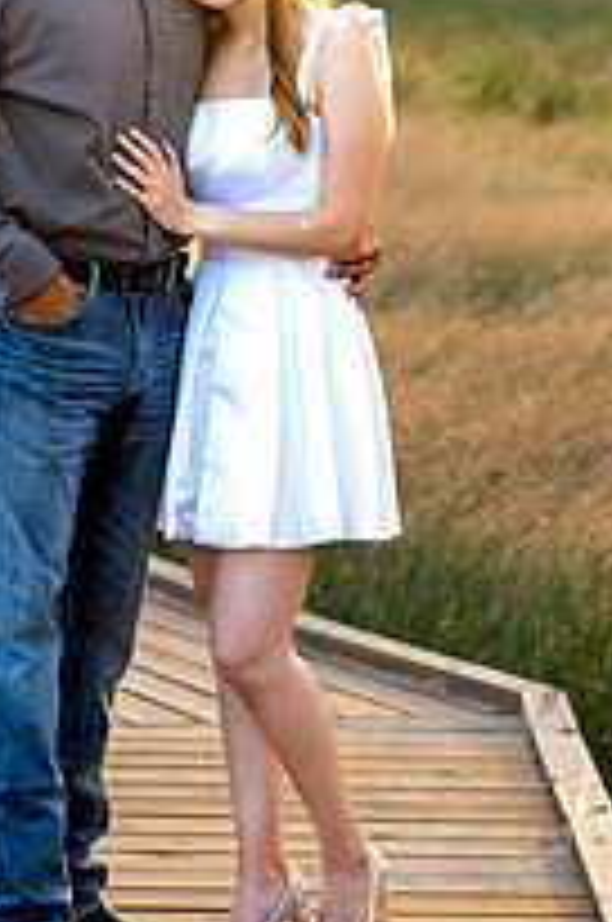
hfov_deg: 8.3
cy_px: 85
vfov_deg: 12.4
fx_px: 4221
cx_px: 148
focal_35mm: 165
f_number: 2
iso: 200
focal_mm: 50
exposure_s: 1/640
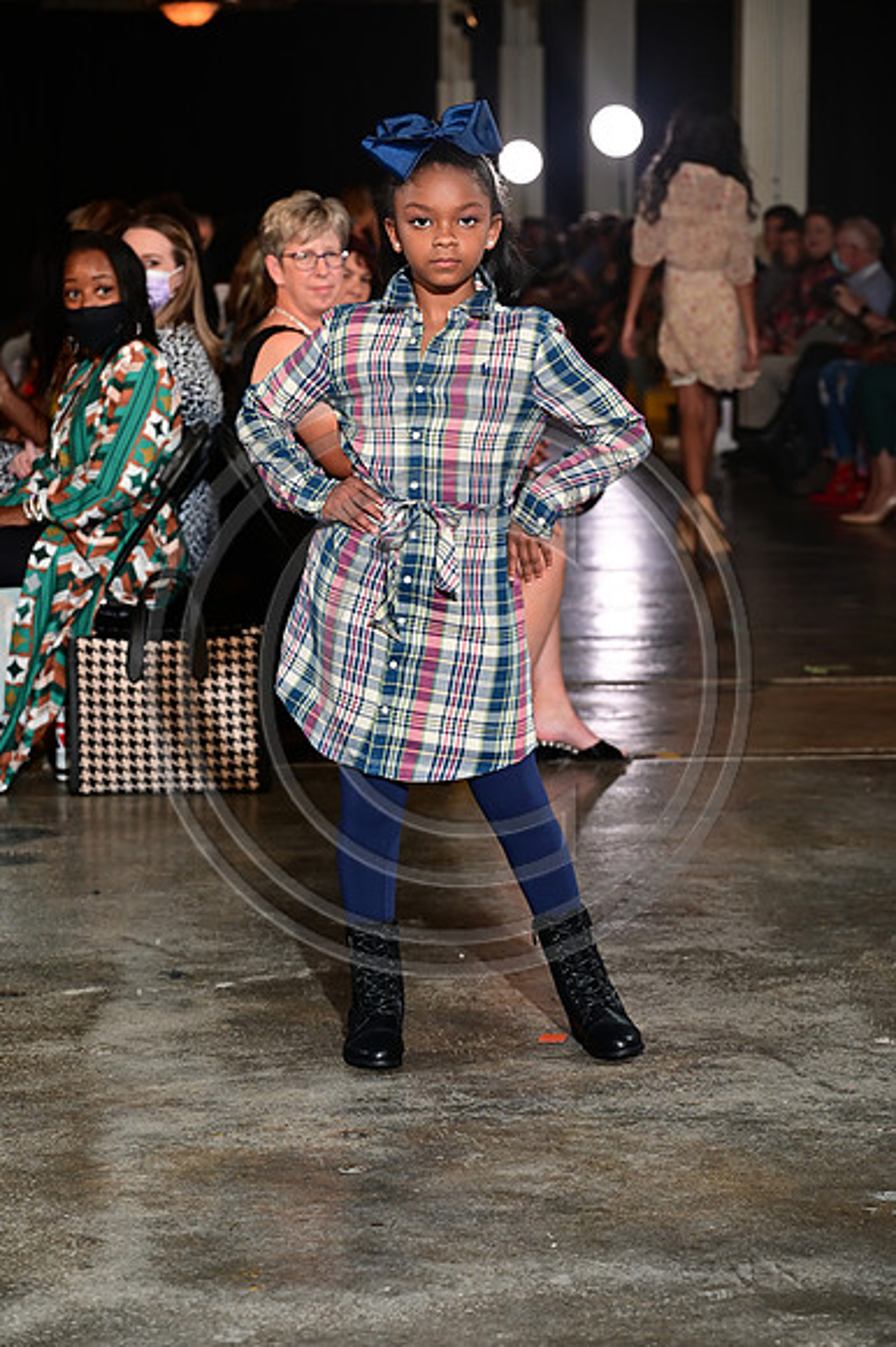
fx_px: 3738
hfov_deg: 13.7
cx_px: 448
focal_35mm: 100
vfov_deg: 20.4
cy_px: 674
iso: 1000
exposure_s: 1/125
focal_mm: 100
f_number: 6.3
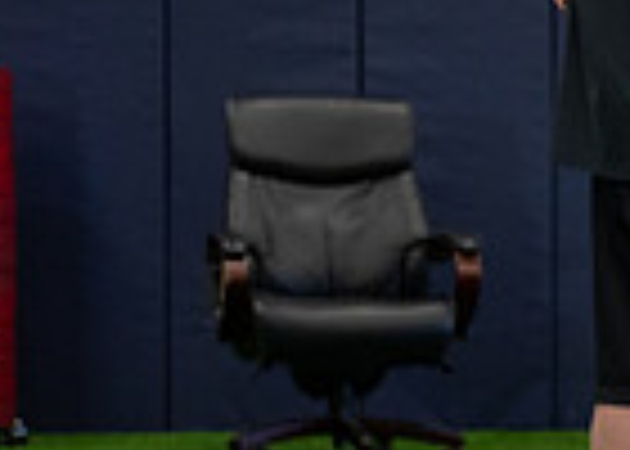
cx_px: 1202
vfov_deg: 6.4
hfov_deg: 8.5
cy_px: 194
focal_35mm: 226
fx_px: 4044
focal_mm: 50
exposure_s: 1/1000
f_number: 1.2
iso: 1250
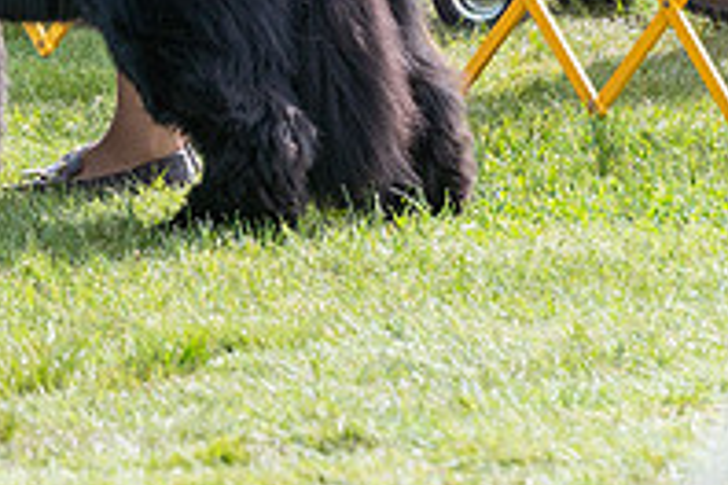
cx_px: -346
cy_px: -441
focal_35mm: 772
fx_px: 15610
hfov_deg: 2.7
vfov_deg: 1.8
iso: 500
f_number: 5.6
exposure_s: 1/1250
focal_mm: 200
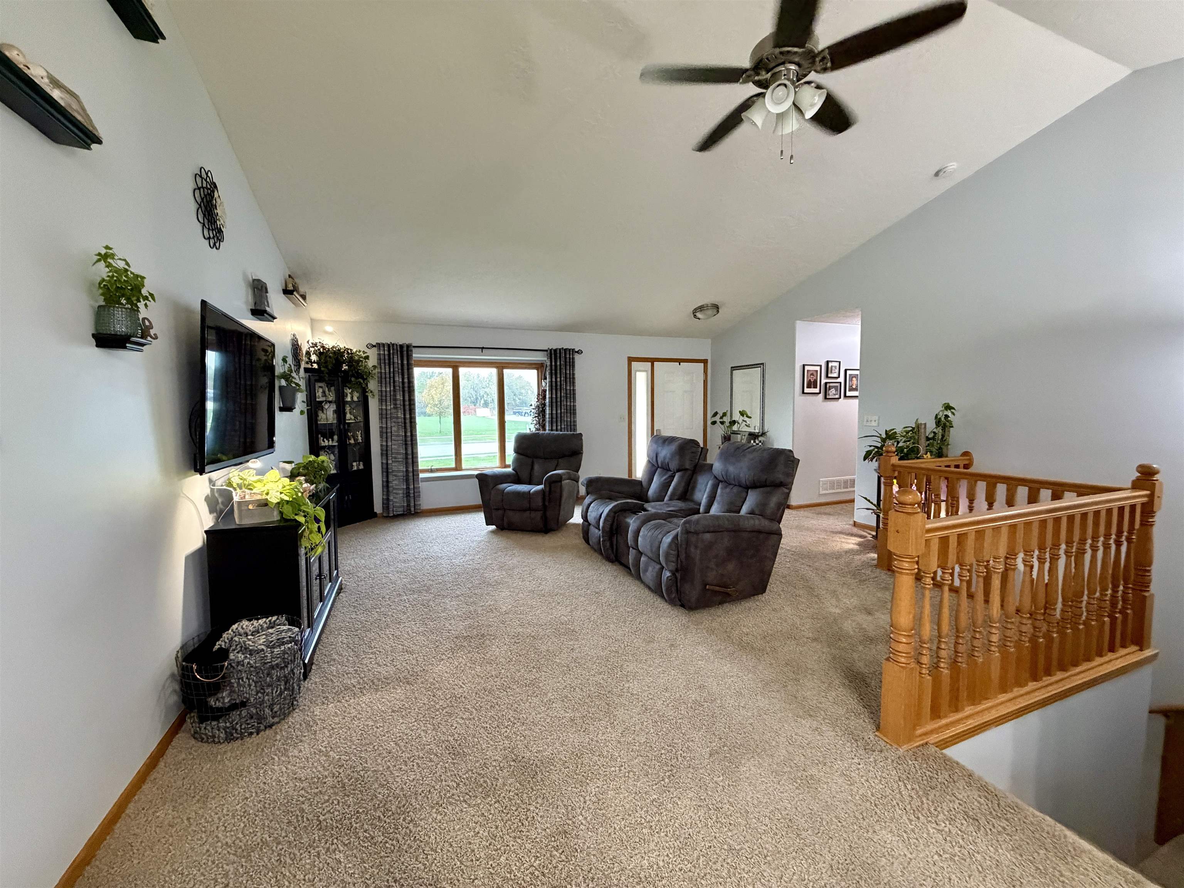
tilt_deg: -5.4
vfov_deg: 85.7
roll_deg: +0.6
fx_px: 479
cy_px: 444
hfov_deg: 102.1
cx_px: 592
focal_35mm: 14
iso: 640
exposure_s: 1/60
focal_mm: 2.22
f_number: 2.2
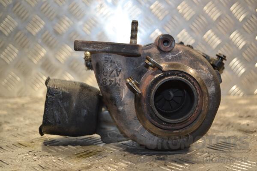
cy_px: 86
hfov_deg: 41.1
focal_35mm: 48
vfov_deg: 28.1
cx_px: 128
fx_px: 343
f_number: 4.8
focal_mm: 32
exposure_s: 1/60
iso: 360
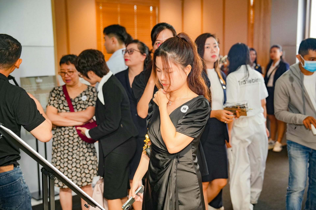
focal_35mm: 47
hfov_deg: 41.9
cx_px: 158
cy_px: 105
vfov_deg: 28.6
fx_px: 413
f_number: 3.2
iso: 1000
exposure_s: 1/200
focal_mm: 47
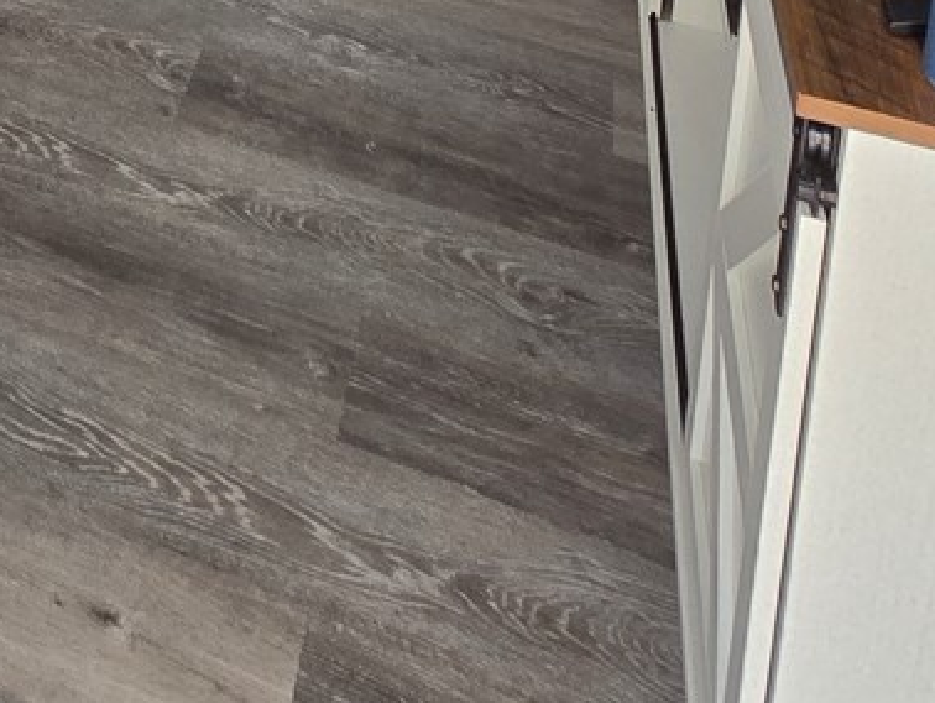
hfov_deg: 30.1
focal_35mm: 55
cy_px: -740
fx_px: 1487
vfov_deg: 17.7
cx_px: -173
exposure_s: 1/60
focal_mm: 2.2
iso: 100
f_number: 2.2
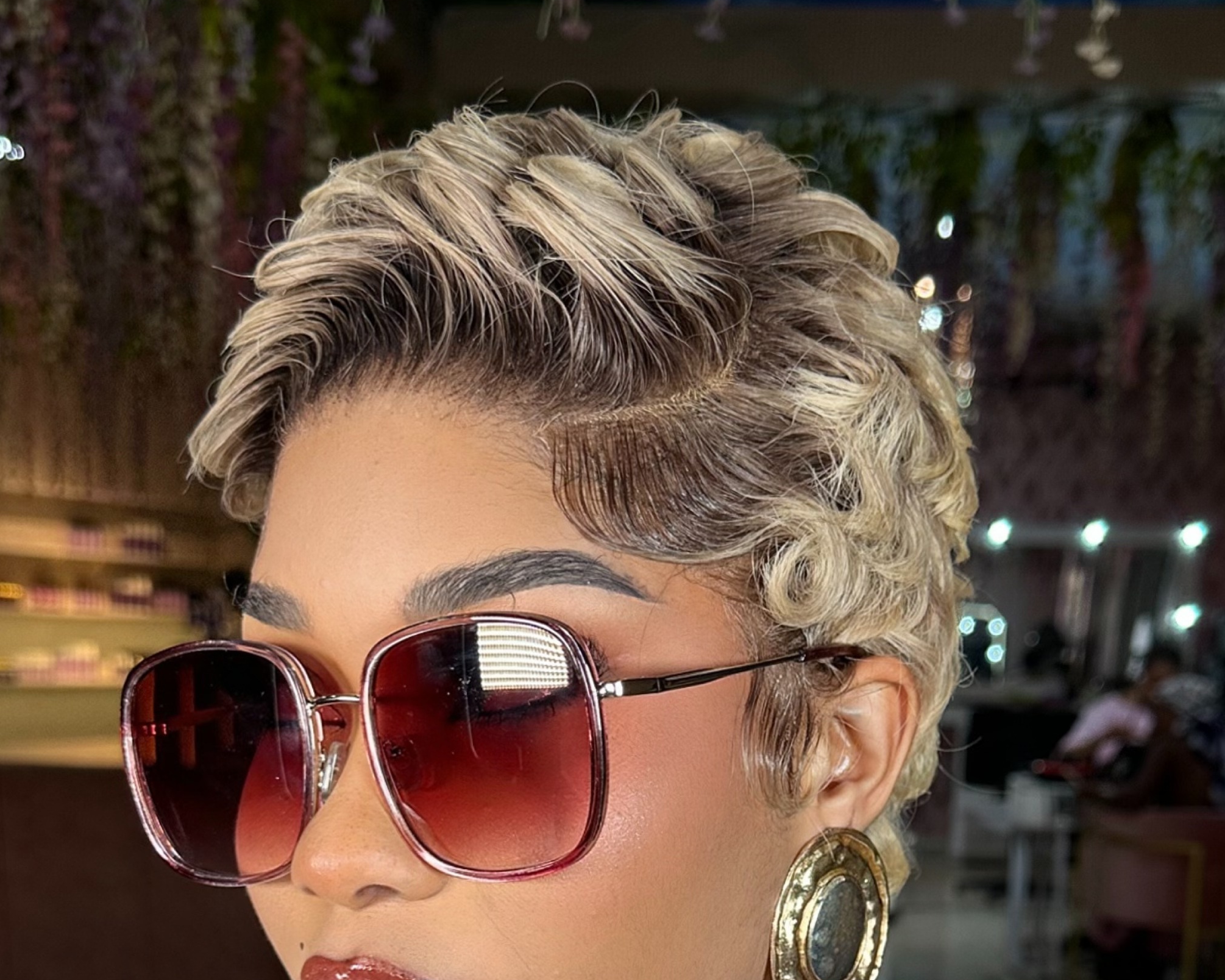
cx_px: 667
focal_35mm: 47
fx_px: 1704
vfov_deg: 30.5
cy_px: 908
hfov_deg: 39.5
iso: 80
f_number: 1.8
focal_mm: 6.9
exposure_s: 1/310
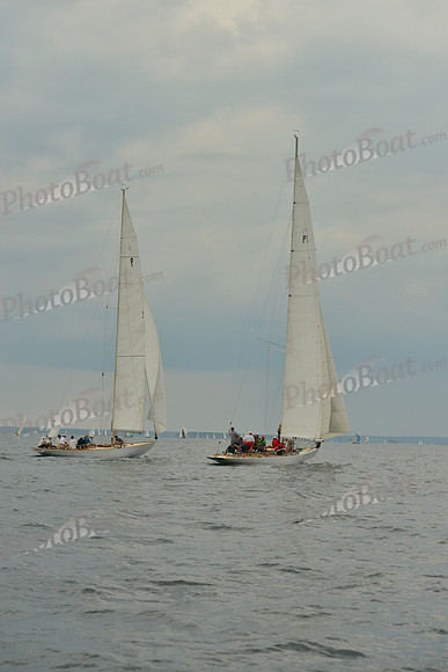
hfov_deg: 19.5
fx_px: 1306
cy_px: 336
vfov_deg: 28.8
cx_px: 224
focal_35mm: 70
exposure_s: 1/800
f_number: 6.3
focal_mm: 70
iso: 200
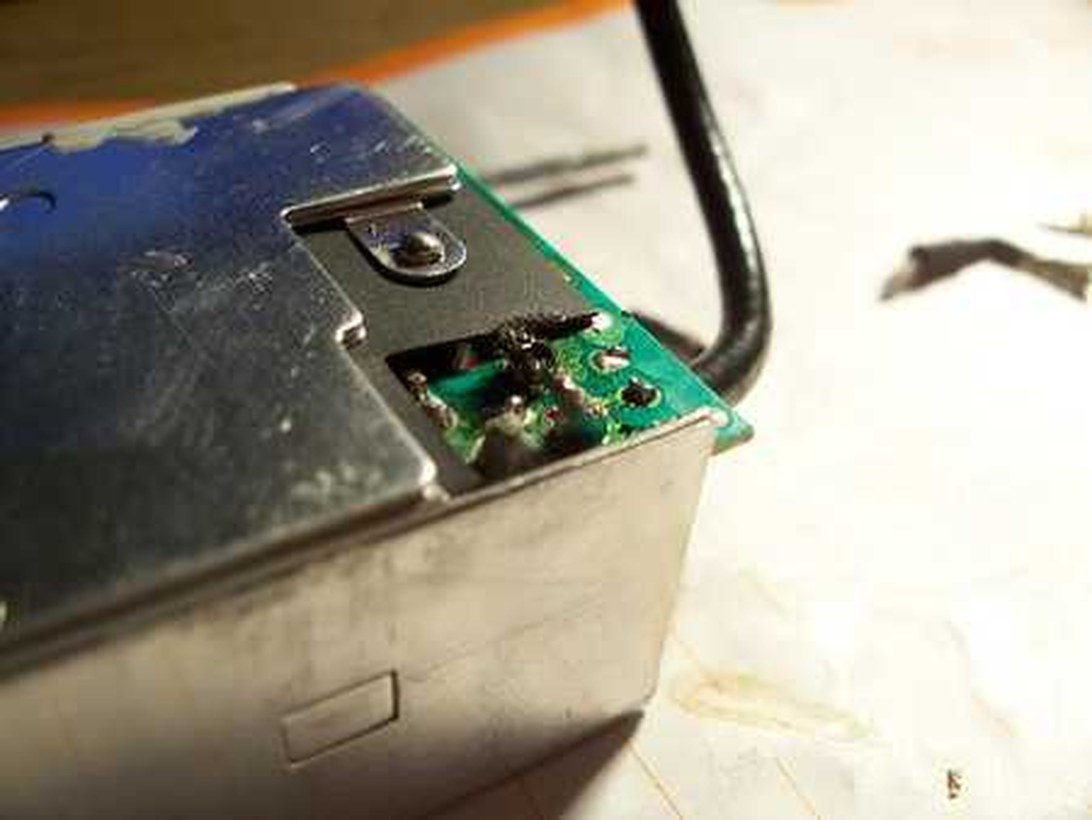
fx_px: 1105
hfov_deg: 52.6
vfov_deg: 40.7
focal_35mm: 35
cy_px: 410
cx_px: 546
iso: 80
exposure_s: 1/180
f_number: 2.8
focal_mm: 6
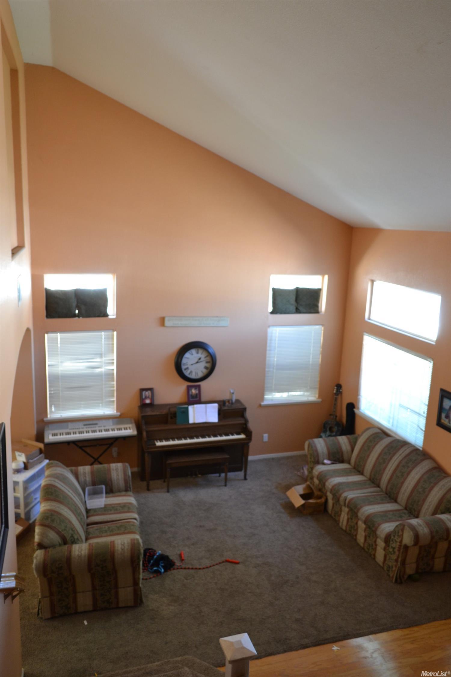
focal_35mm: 27
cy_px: 338
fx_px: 507
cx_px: 226
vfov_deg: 67.4
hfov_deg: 47.9
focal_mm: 18
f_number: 3.5
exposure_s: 1/15
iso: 450
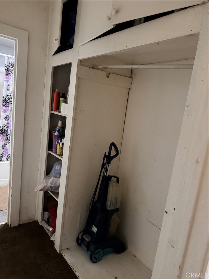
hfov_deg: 56.8
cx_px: 104
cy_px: 140
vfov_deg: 71.6
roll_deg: -6.8
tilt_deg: -7.2
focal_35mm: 24
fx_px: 193
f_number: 1.78
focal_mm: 6.76
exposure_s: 1/30
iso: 1000
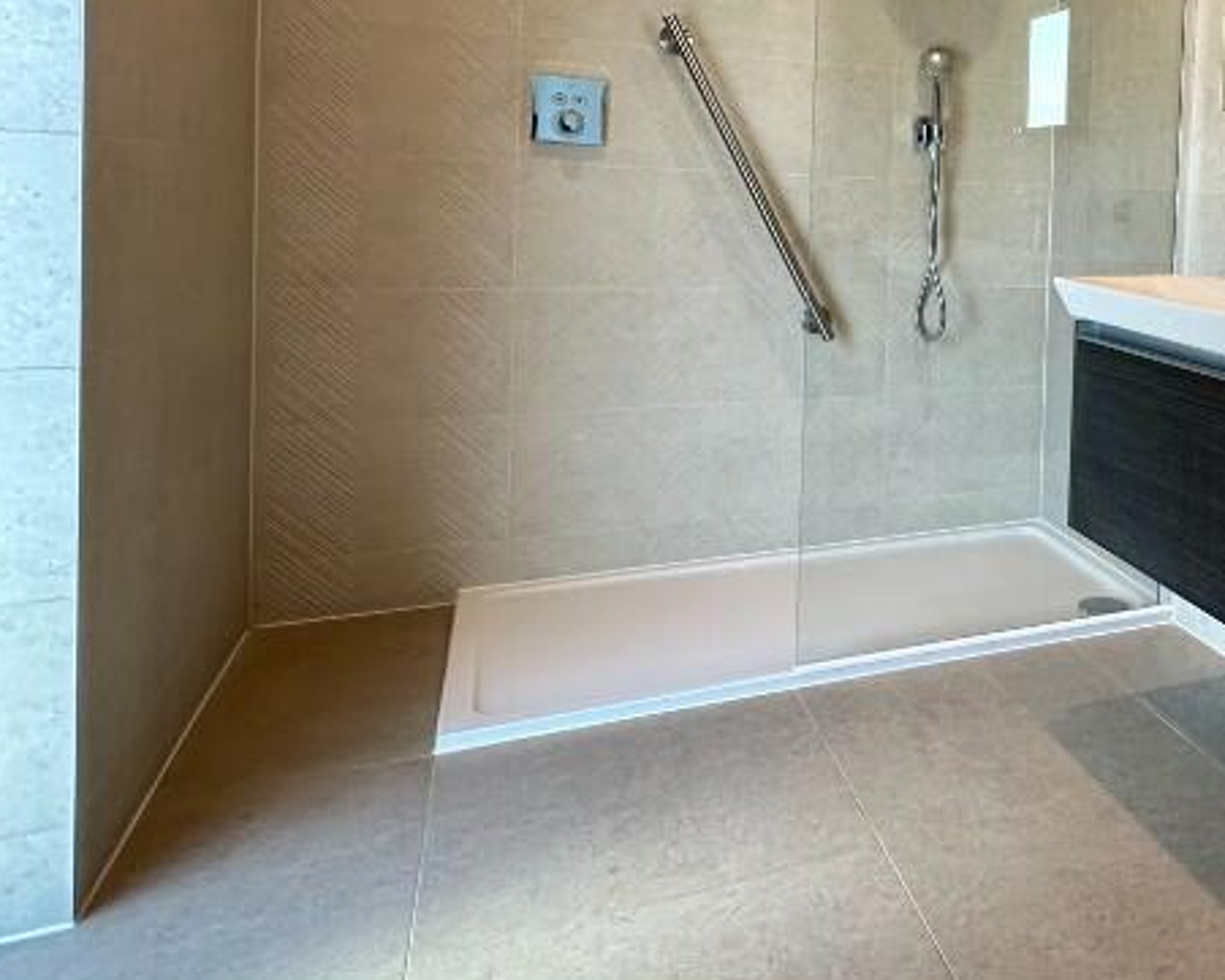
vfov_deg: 45.3
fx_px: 1124
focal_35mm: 31
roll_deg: -2.2
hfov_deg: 49.3
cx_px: 1157
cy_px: 233
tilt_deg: -1.1
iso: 200
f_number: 2.2
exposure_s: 1/100
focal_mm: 2.22
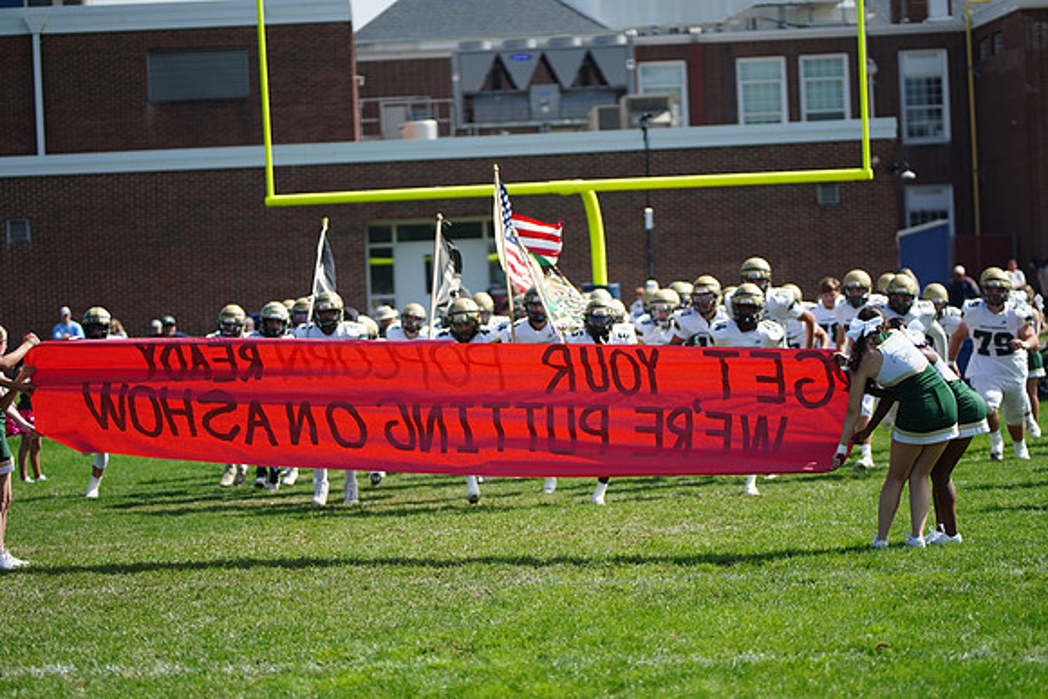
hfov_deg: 17.1
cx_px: 524
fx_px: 3494
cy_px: 350
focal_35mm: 120
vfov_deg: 11.4
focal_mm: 120
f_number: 2.8
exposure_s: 1/4000
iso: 400
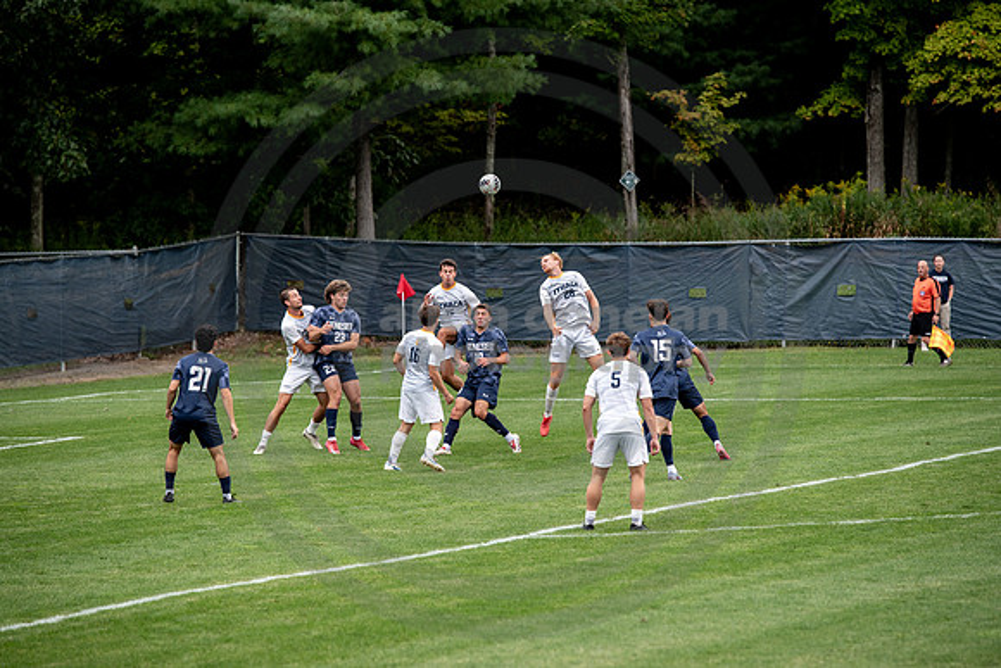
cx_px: 501
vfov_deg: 6.8
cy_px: 334
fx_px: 5616
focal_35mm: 202
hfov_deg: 10.2
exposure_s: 1/1000
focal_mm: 200
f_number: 4
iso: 320
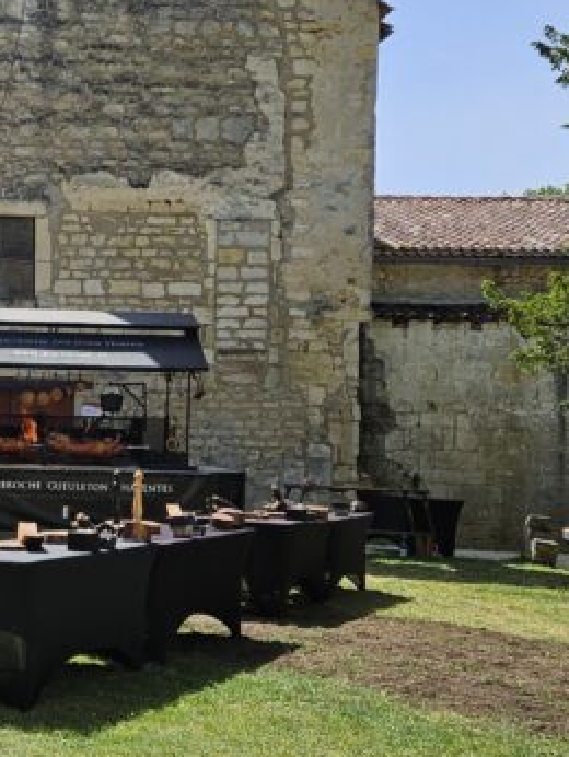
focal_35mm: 68
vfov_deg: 28.5
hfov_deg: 20.5
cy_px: 398
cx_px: -79
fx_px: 1488
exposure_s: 1/2192
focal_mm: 5.4
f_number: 1.8
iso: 25
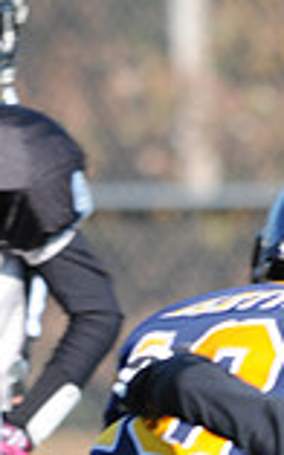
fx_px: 20973
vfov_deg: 1.2
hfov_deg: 0.8
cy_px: 829
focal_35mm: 1692
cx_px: -36
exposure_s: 1/500
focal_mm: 300
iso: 200
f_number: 5.6
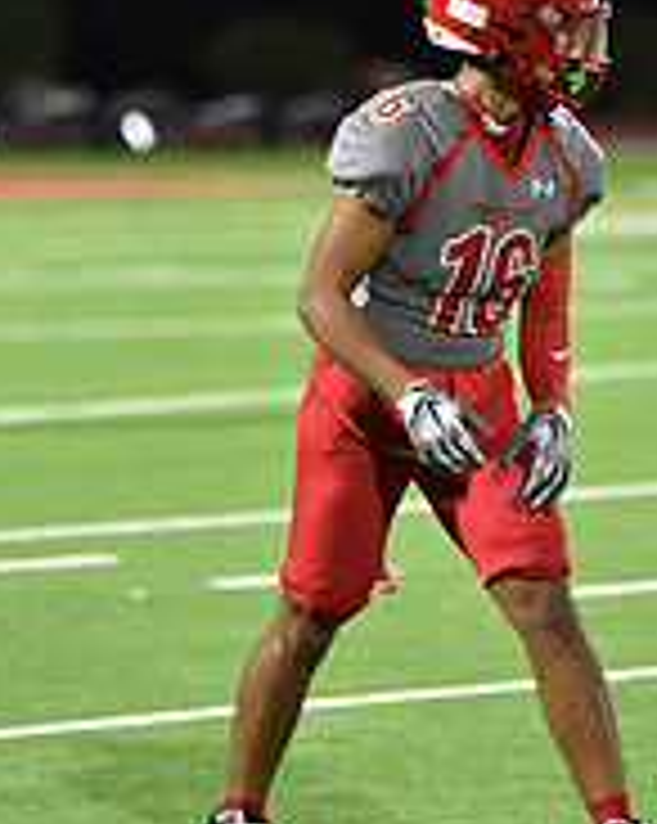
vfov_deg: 4.2
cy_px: 275
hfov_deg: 3.3
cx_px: 432
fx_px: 11248
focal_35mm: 462
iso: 12800
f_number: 2.8
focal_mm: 200
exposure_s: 1/1000
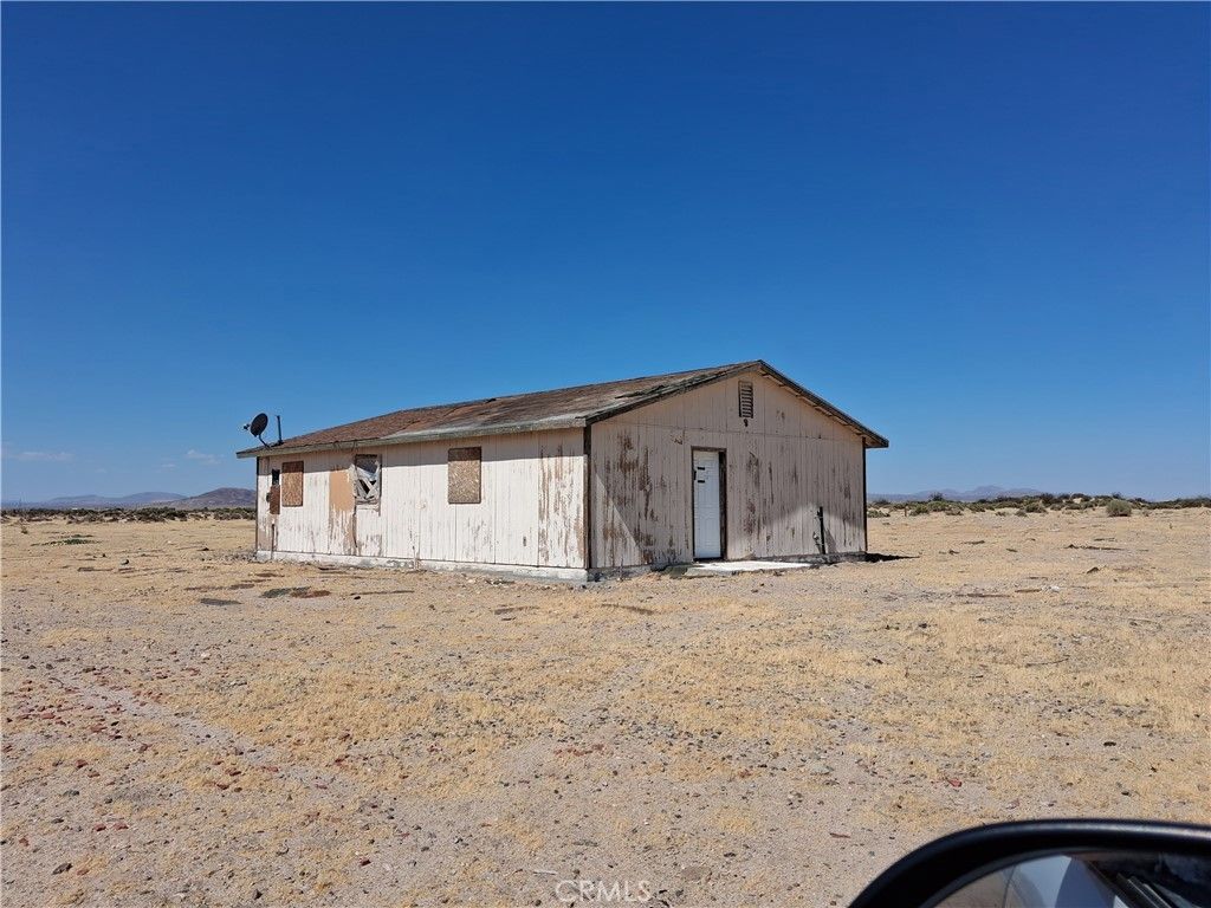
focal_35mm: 27
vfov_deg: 51.4
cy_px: 454
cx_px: 606
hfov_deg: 65.3
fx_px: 945
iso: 25
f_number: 1.8
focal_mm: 4
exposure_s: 1/970
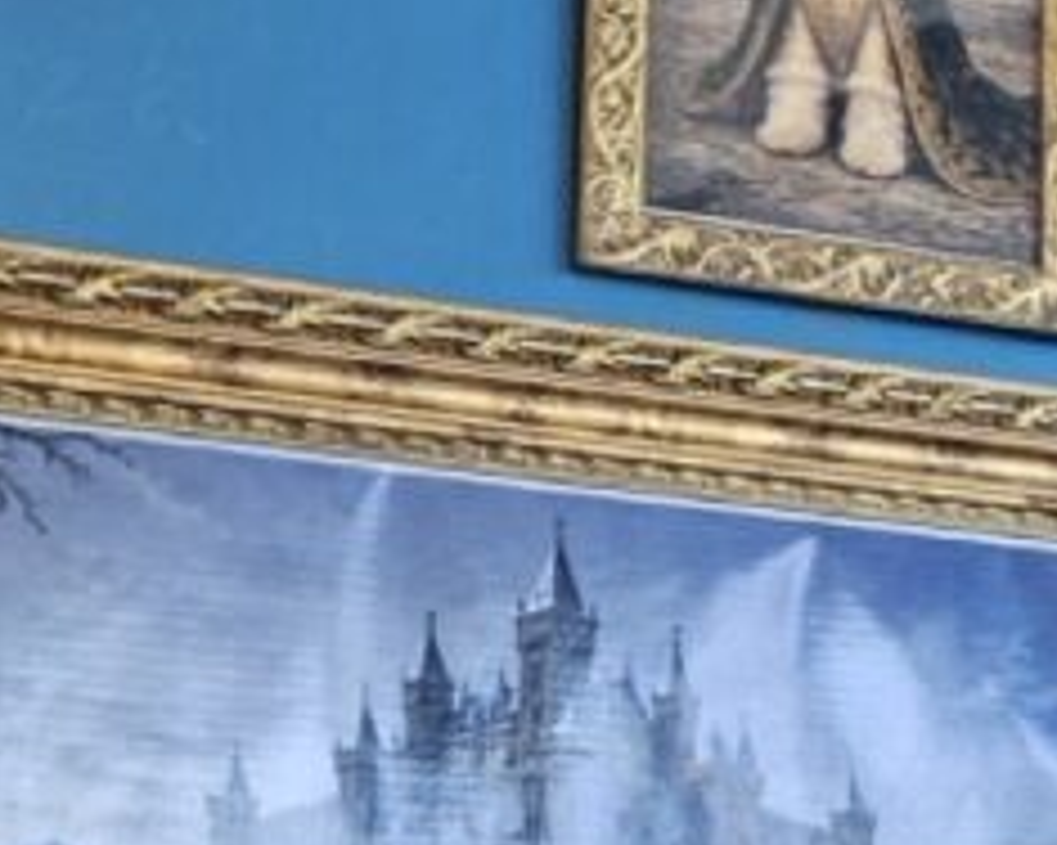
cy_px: 755
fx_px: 3066
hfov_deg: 19.5
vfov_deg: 15.5
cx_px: 702
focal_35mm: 98
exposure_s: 1/120
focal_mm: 5.4
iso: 160
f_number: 1.8
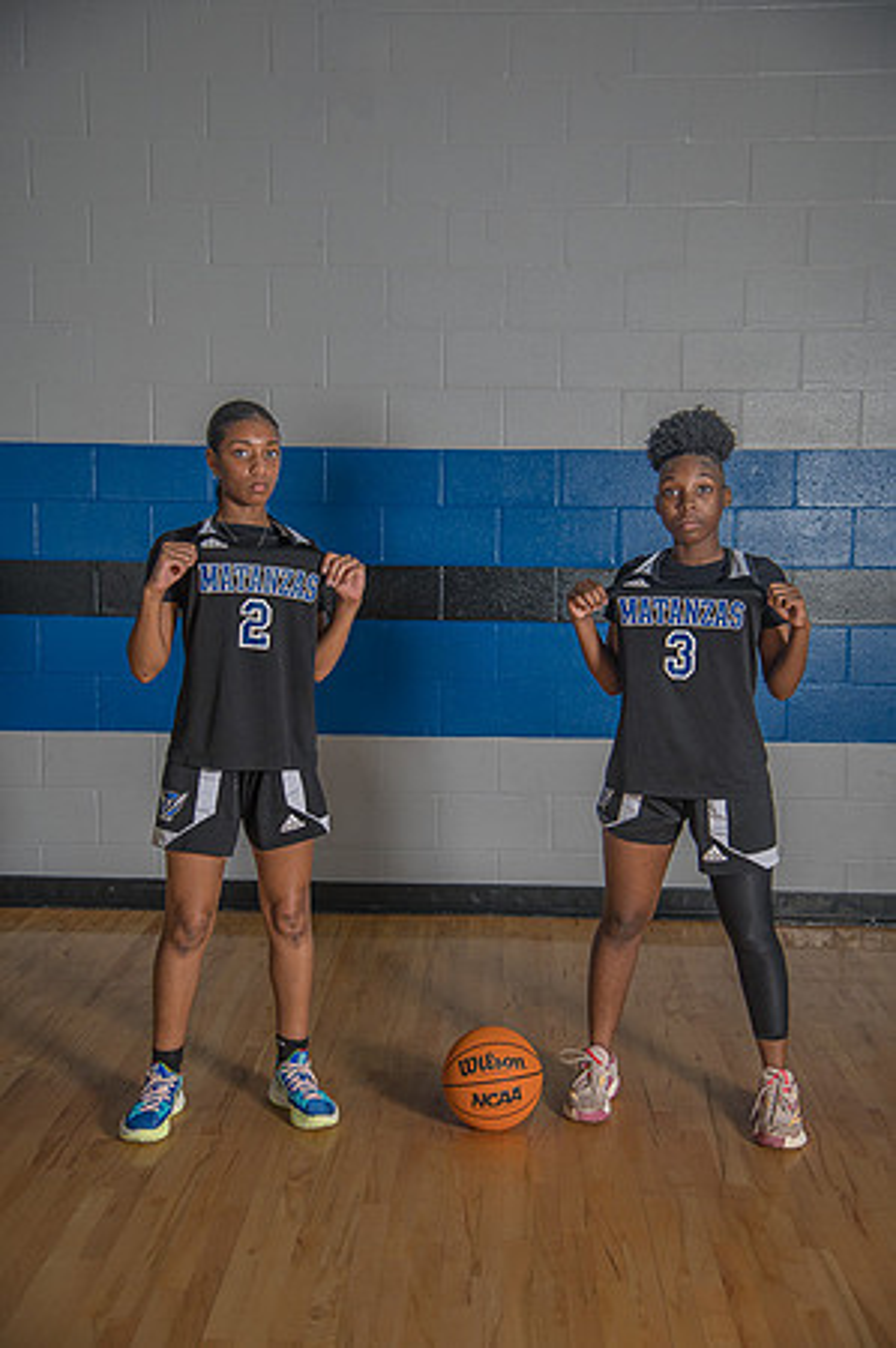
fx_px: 1721
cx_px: 448
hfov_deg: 29.2
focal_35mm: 46
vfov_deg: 42.8
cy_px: 674
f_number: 4
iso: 640
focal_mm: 46
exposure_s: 1/200
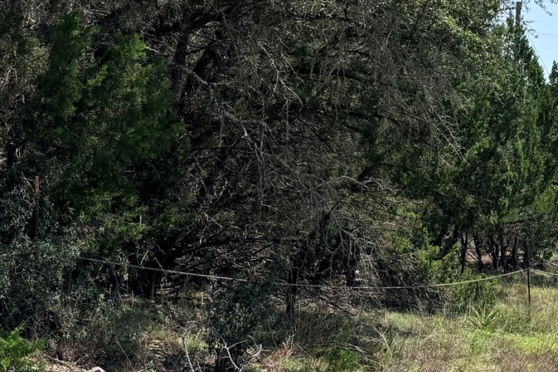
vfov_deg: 17.7
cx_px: 284
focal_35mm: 76
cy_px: 60
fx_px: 1177
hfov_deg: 26.7
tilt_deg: +5.3
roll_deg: +0.9
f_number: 1.78
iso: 80
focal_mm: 6.76
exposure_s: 1/4673
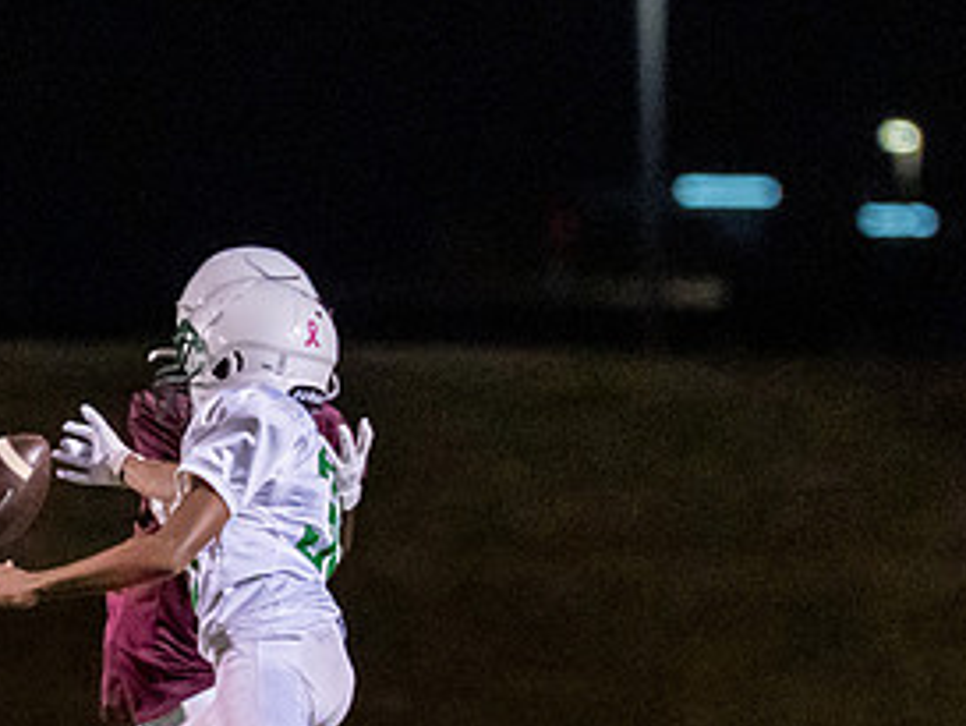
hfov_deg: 2.2
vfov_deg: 1.6
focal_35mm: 919
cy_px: 527
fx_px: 25657
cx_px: 26
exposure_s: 1/1250
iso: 5000
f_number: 2.8
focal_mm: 188
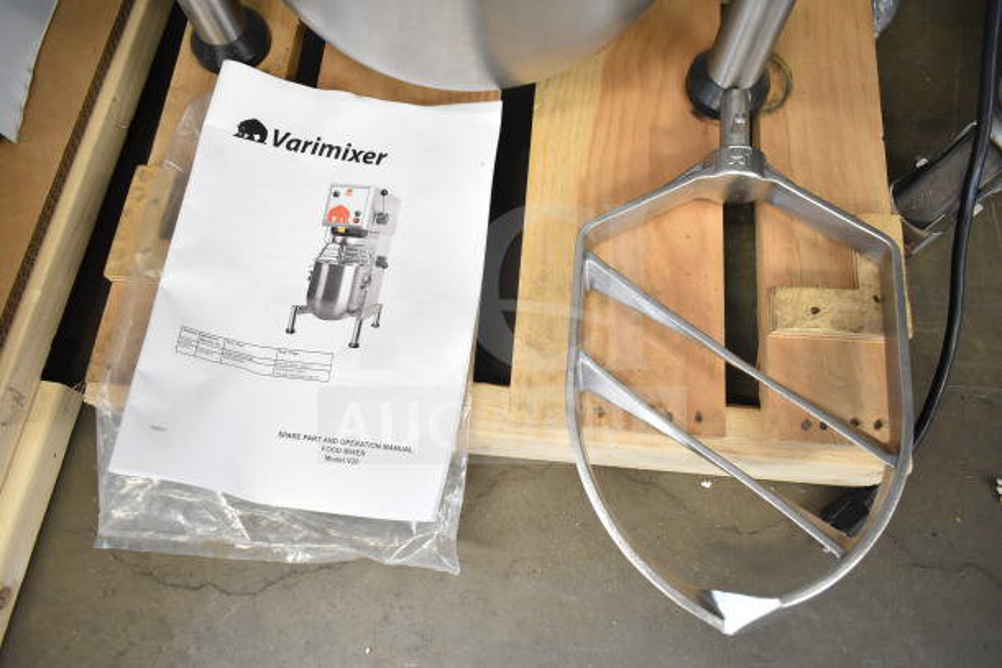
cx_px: 501
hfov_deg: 67.4
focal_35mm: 27
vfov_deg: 48.0
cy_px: 334
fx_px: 752
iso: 1600
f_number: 3.5
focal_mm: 18
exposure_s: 1/50
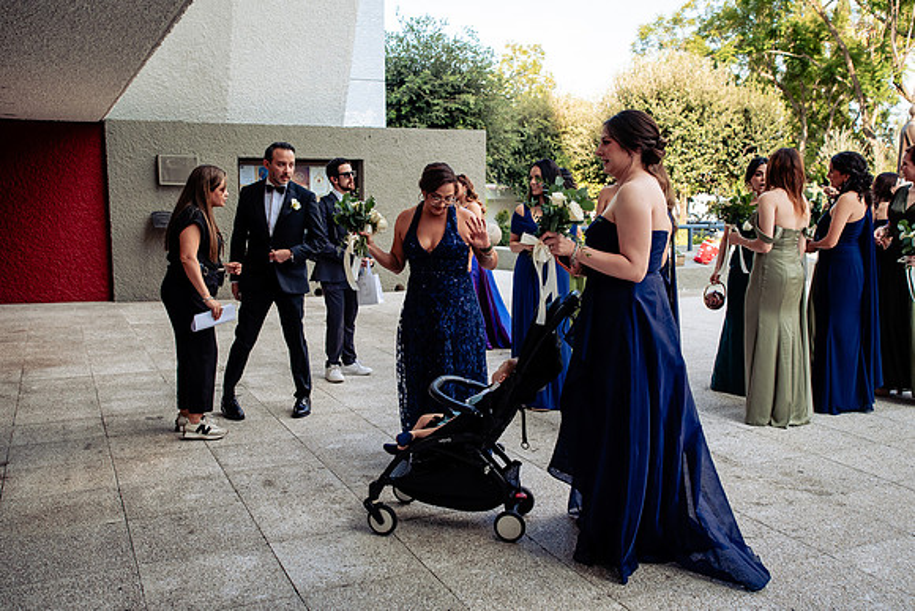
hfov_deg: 53.5
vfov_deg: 37.2
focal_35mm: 36
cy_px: 306
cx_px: 458
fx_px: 907
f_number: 5
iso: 800
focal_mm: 35
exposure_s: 1/1000
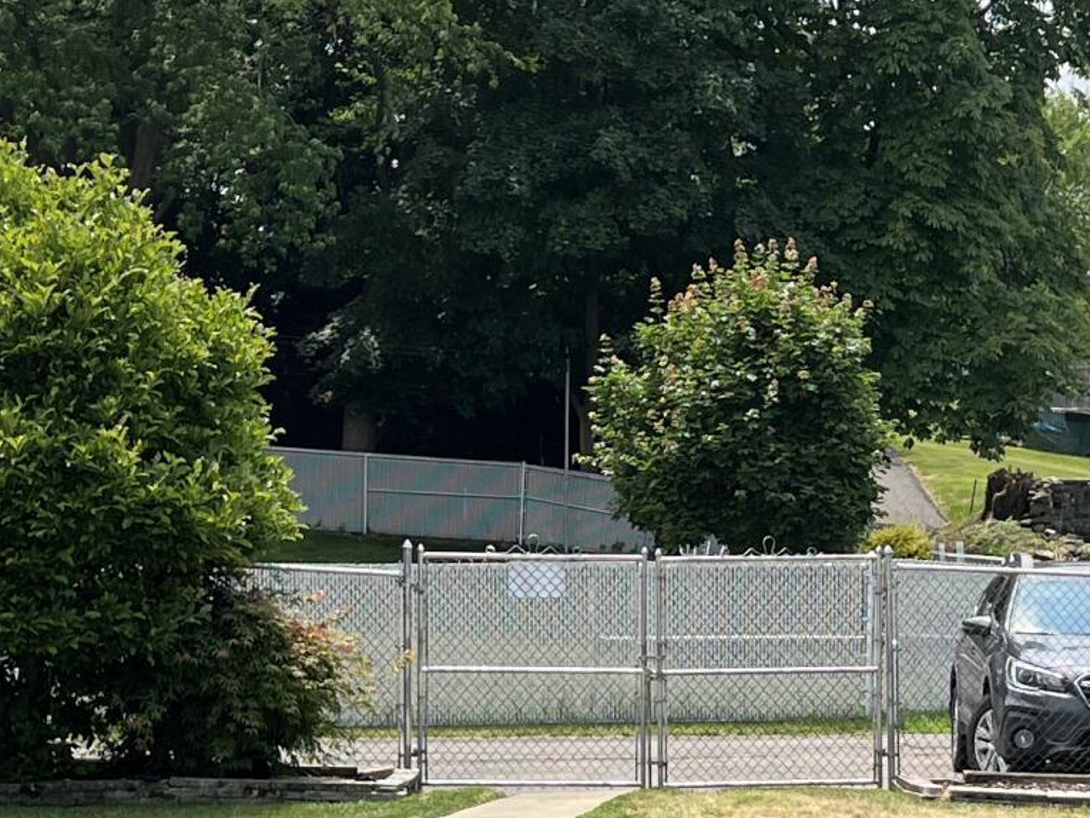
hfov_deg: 19.2
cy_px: 643
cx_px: 705
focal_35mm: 102
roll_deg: -0.8
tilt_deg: -1.7
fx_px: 3212
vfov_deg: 14.4
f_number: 1.5
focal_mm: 5.7
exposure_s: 1/2762
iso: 50
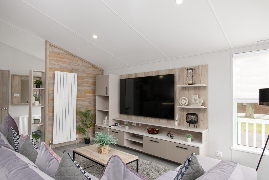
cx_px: 134
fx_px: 157
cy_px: 90
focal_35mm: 21
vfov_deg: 59.5
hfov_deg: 81.2
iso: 320
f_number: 8
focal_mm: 14
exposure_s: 1/8
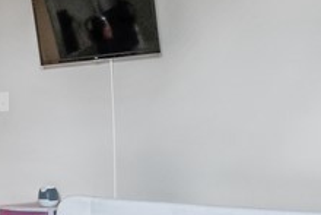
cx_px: -51
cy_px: 113
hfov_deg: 23.7
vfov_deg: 17.3
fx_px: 705
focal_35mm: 79
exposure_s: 1/5
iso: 400
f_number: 3.2
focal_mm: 16
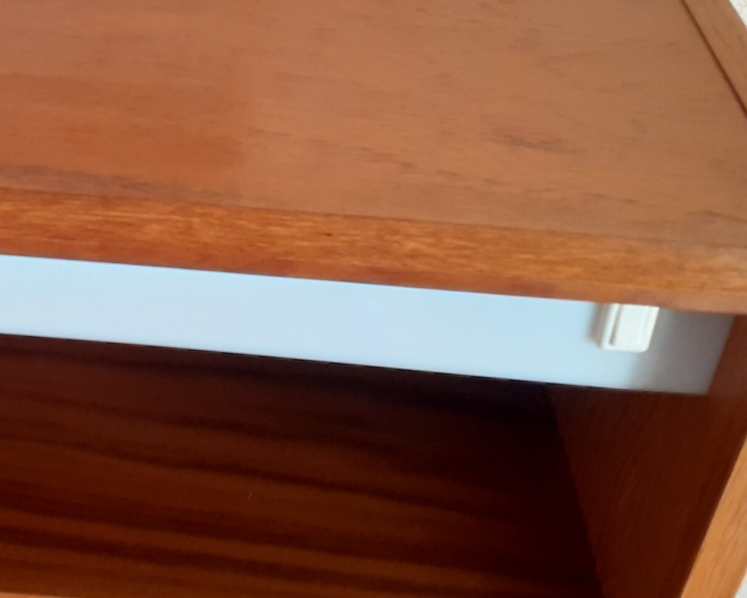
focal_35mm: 61
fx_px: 1349
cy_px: 154
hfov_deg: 30.0
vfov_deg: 24.7
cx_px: 115
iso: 125
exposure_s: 1/50
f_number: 1.9
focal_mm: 3.6
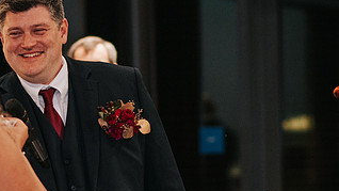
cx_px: 34
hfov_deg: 8.8
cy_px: 129
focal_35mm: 244
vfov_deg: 5.0
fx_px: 2194
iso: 800
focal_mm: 85
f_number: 1.8
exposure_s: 1/160
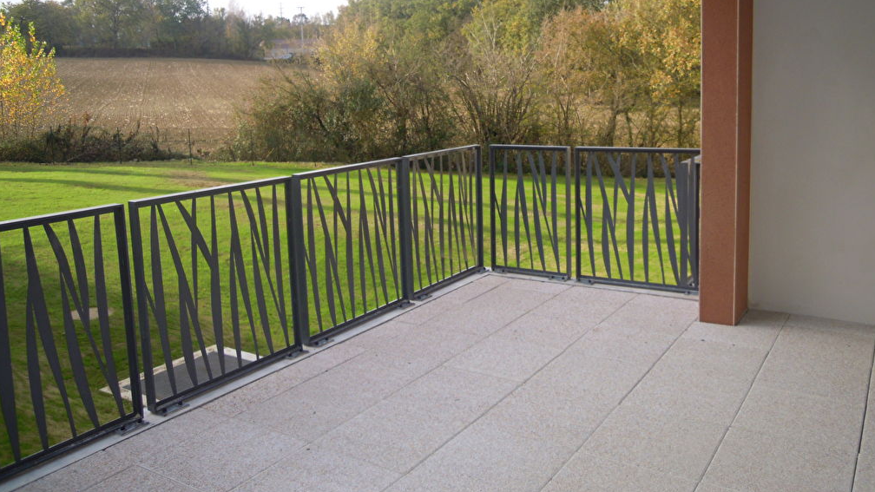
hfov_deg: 62.6
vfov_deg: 37.6
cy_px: 189
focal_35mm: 31
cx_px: 442
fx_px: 719
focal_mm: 5
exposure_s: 1/320
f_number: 2.7
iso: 100
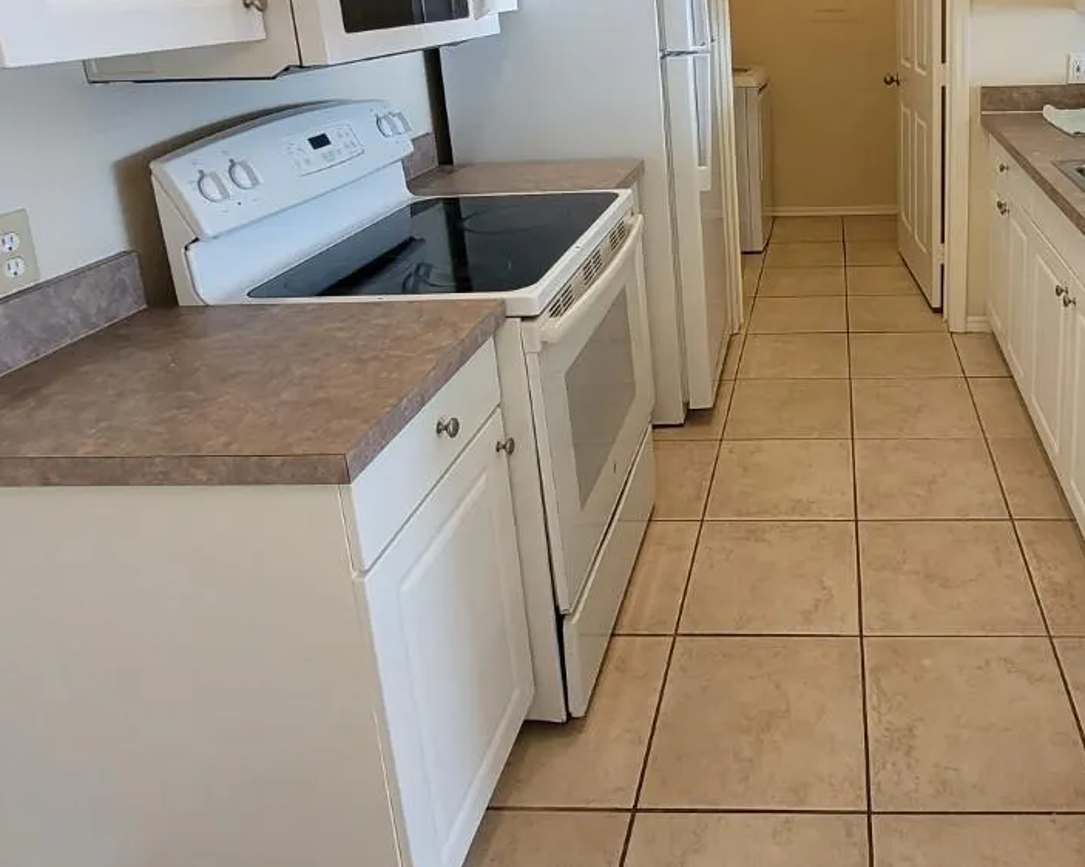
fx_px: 835
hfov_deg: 62.4
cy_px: 187
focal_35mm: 26
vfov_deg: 51.8
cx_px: 809
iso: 125
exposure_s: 1/60
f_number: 2.2
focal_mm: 1.74
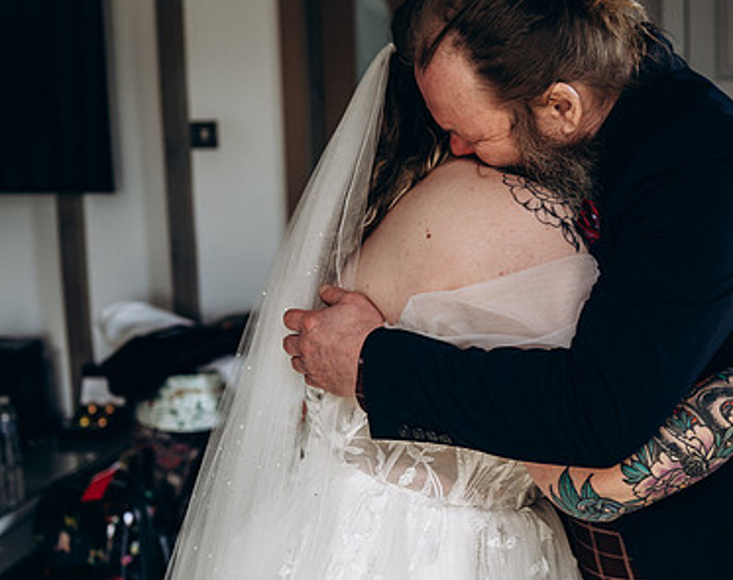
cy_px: 268
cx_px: 530
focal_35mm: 63
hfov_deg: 29.8
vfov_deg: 24.0
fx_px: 1361
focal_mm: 35
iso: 320
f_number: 2.5
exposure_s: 1/160
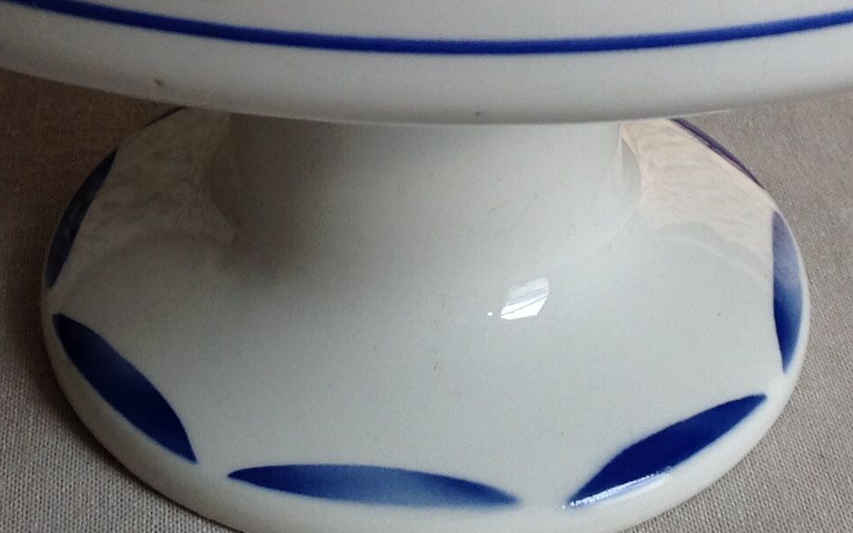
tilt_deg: -28.0
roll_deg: -0.2
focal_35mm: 100
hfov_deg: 20.8
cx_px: 389
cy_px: -54
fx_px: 2325
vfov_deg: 12.8
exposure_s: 1/176
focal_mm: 4.28
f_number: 2.4
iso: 50
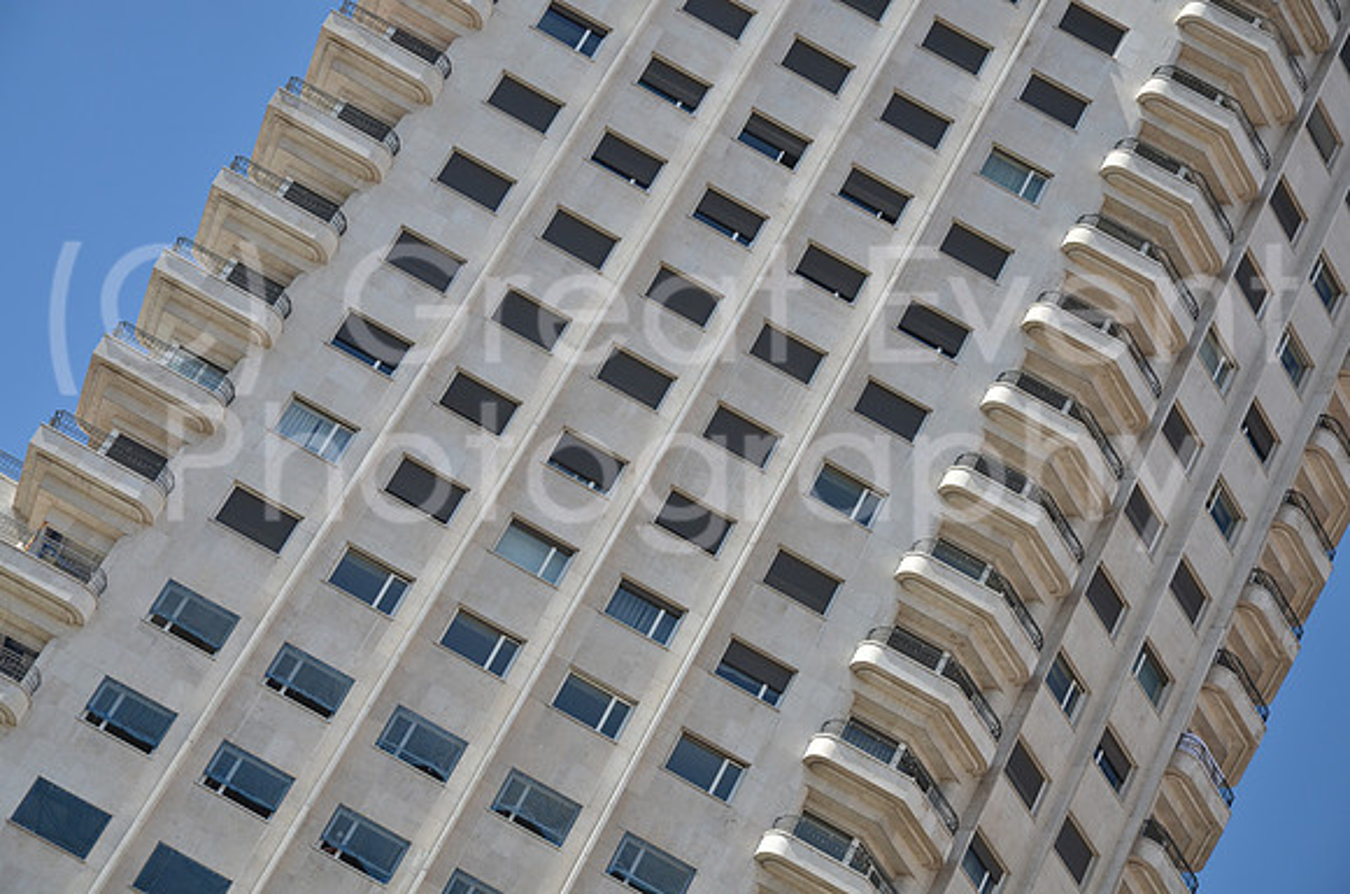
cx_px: 675
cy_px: 447
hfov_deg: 19.5
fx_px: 3929
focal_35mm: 105
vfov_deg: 13.0
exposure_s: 1/800
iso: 200
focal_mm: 70
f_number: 7.1
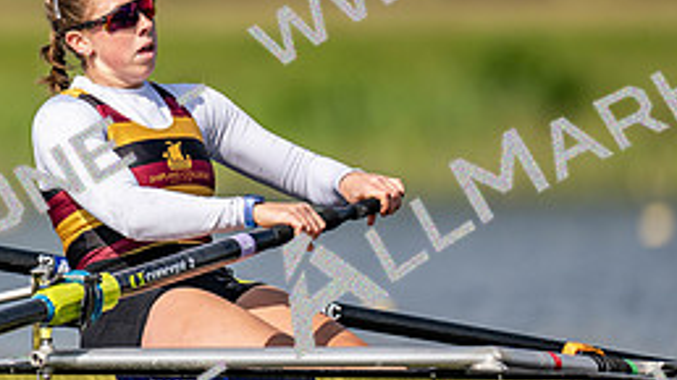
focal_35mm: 1415
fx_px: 25396
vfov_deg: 0.9
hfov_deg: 1.5
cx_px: 58
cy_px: 109
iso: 220
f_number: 4
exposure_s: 1/2500
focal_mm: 600
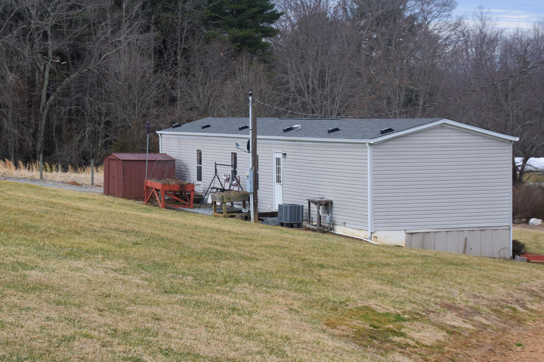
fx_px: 1459
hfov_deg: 21.1
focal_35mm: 97
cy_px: 209
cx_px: 240
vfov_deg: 14.2
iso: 220
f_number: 8
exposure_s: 1/250
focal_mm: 55
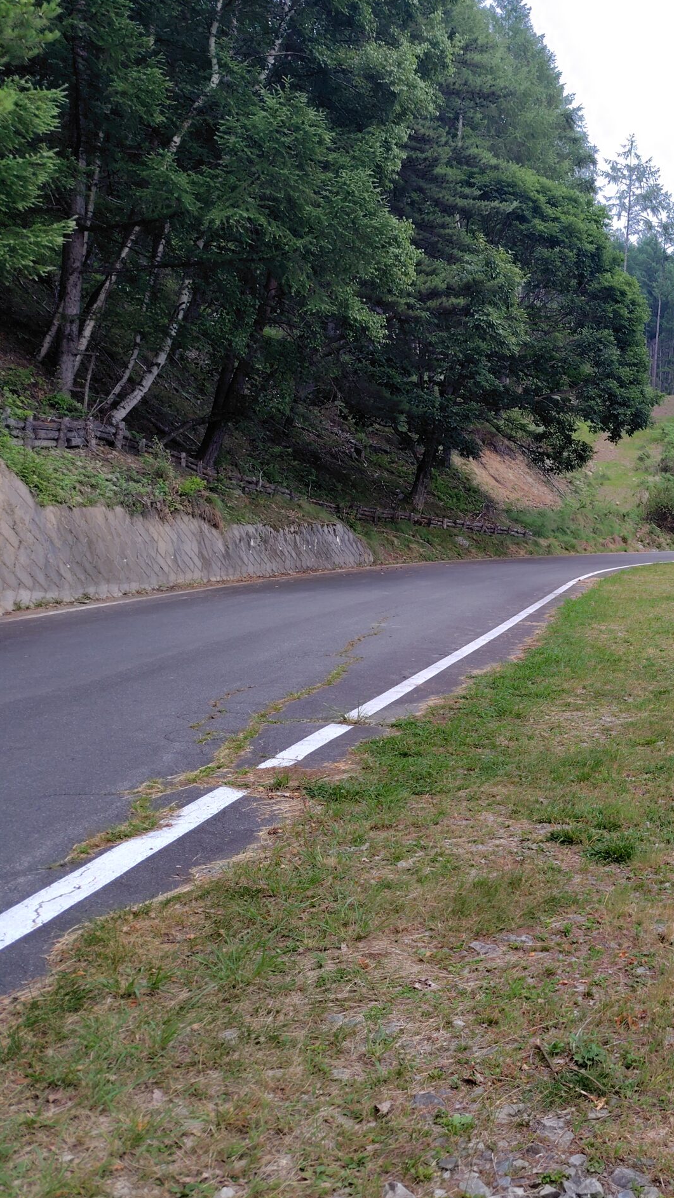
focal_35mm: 34
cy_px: 607
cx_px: 812
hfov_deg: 29.6
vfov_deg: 58.0
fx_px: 1081
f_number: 1.9
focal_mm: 5.6
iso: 108
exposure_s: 1/100
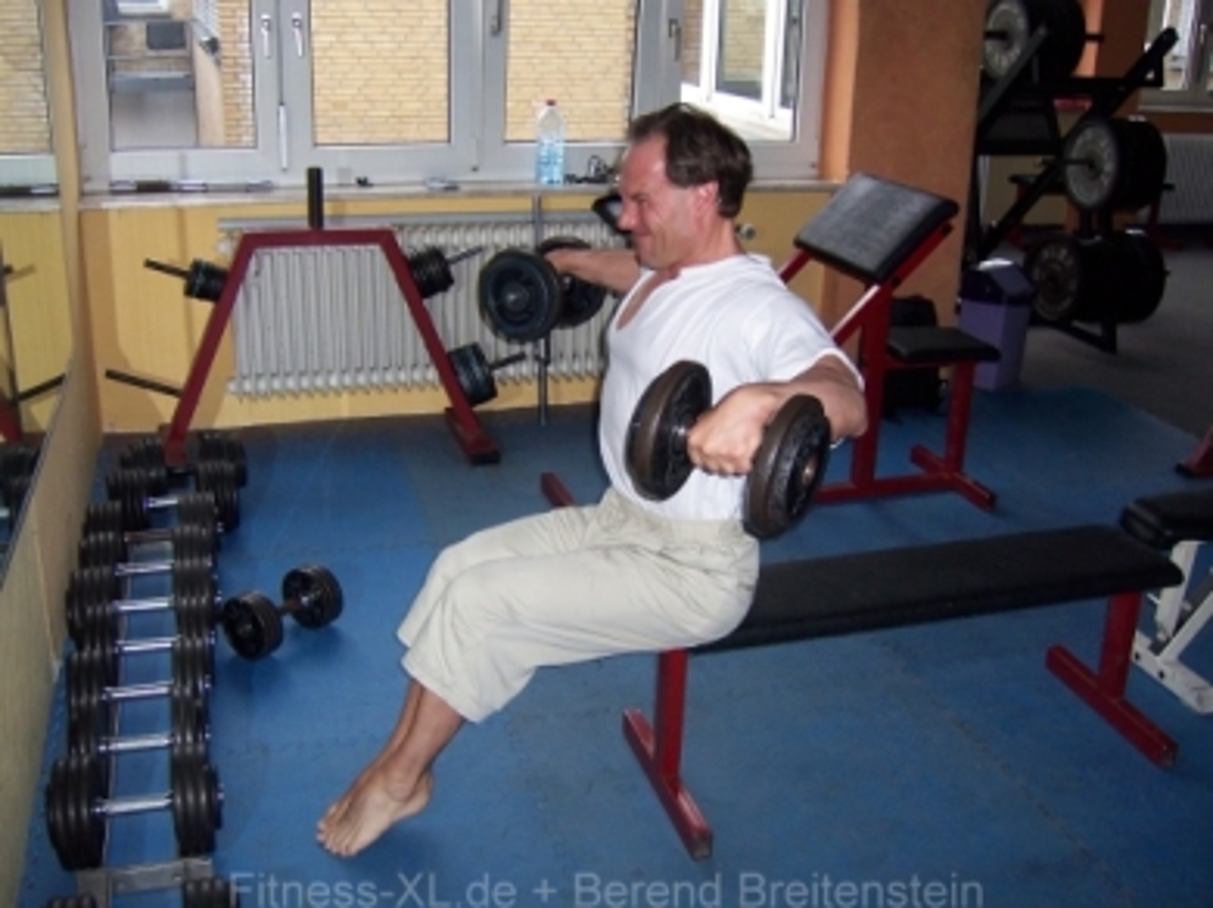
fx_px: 1261
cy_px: 454
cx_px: 606
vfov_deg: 39.6
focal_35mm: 36
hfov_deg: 51.4
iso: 160
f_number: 2.8
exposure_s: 1/60
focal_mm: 6.2
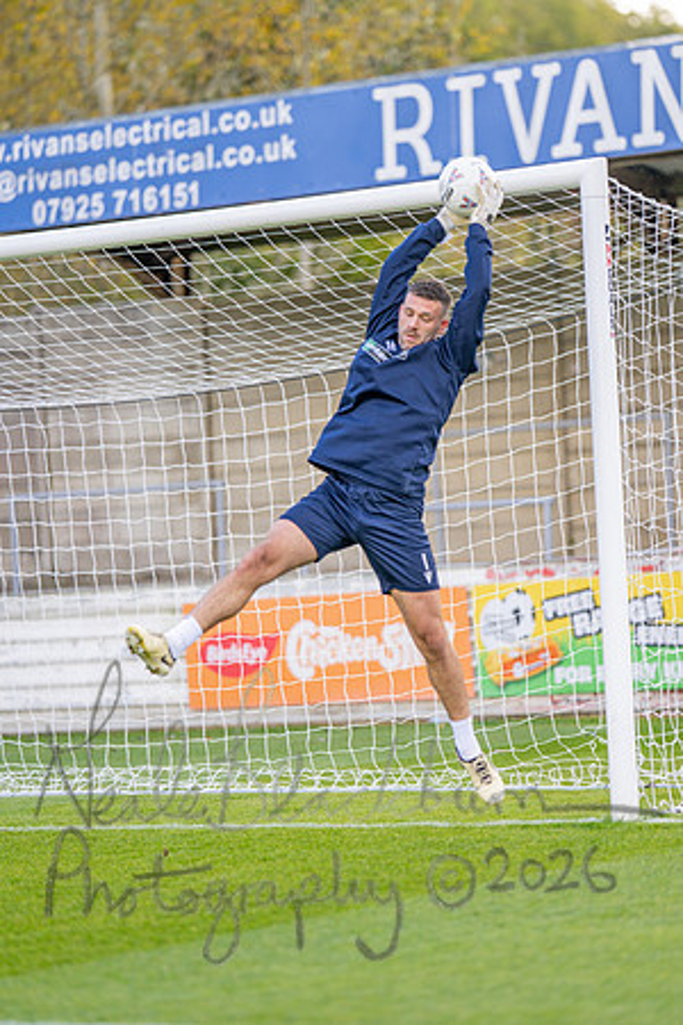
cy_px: 512
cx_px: 342
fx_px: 3842
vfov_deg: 15.2
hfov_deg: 10.2
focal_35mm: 135
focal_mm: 135
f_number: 1.8
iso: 400
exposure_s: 1/2000
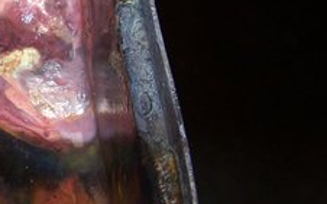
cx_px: -23
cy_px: 72
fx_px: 1113
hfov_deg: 16.3
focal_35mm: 125
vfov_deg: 10.5
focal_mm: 6.3
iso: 80
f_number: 2.8
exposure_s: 1/60
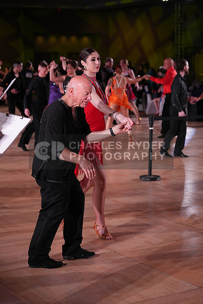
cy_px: 152
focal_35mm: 77
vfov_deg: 26.3
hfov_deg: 17.7
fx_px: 651
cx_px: 102
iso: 1600
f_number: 4
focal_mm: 77
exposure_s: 1/400
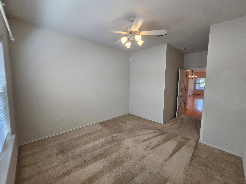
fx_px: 92
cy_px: 92
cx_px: 123
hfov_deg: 106.2
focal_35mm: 13
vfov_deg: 89.9
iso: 100
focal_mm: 2.2
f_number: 2.2
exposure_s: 1/60
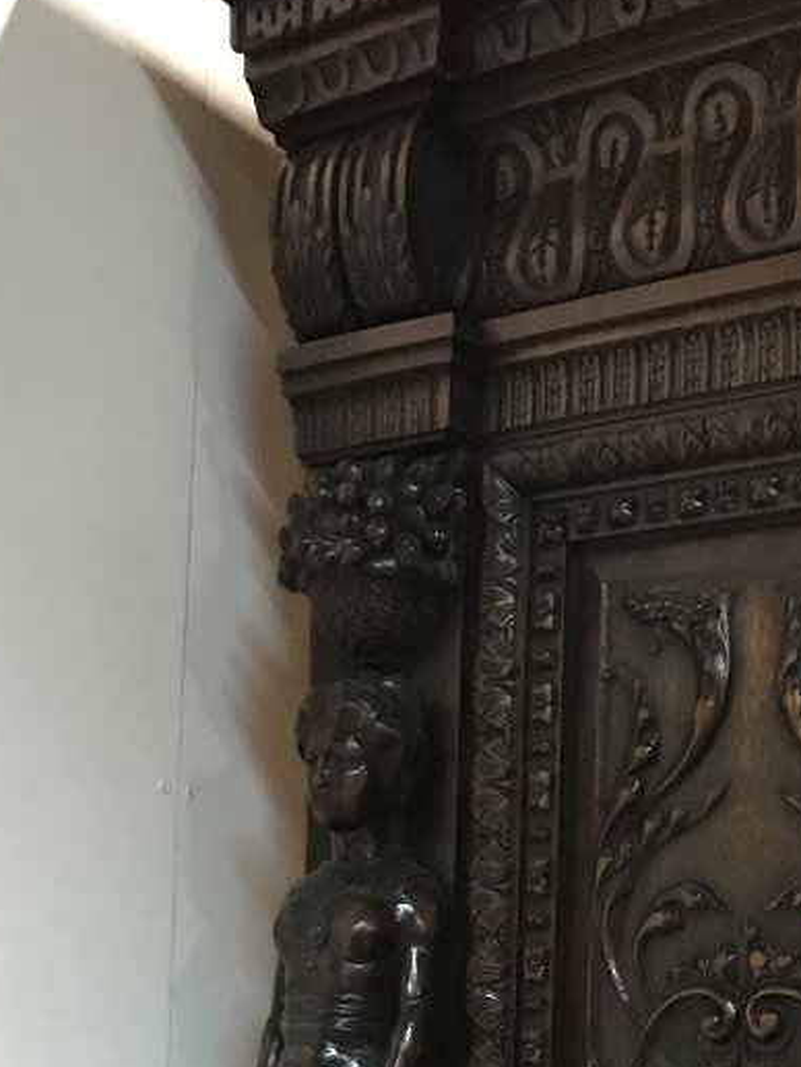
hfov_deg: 22.2
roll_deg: -1.6
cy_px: 1191
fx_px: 2005
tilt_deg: -1.7
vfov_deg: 27.2
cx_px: 669
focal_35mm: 65
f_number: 1.8
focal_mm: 3.99
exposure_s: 1/4
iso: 80
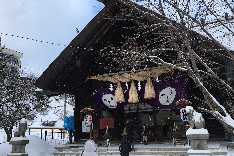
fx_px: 227
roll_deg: +1.7
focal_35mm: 35
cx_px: 131
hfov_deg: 54.3
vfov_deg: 37.8
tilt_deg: +15.8
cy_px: 70
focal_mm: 4.15
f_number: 2.2
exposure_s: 1/712
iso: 25
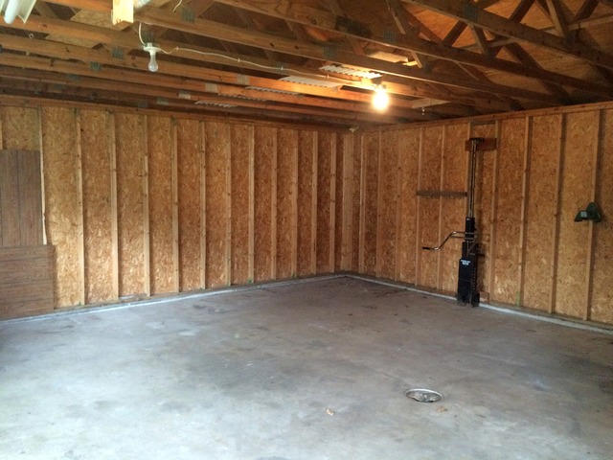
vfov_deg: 48.2
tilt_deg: -5.1
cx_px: 306
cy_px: 230
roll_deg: -0.7
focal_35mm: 29
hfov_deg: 61.7
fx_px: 514
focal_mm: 4.15
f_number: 2.2
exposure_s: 1/24
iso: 320
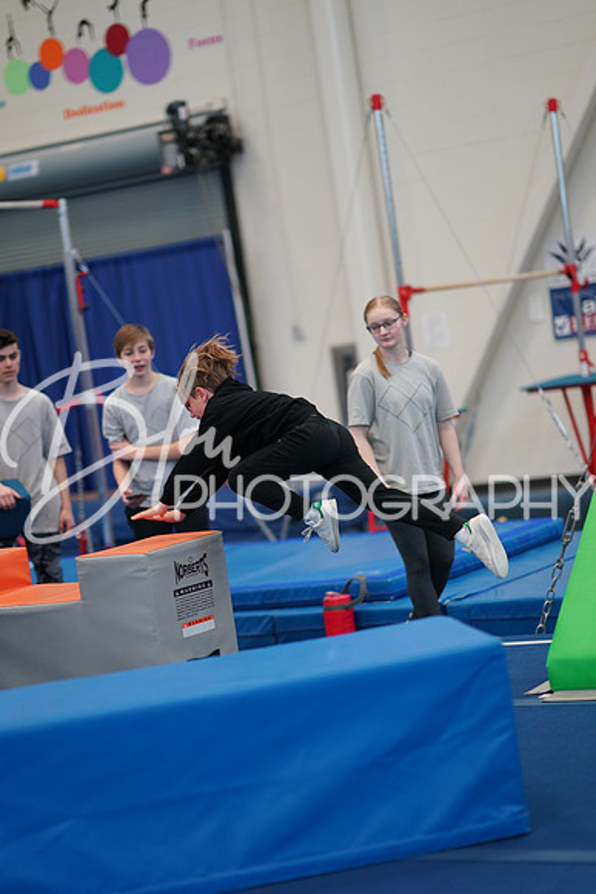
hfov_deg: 16.1
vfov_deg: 23.9
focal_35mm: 85
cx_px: 298
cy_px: 447
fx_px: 2109
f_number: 1.4
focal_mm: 85
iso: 640
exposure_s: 1/500
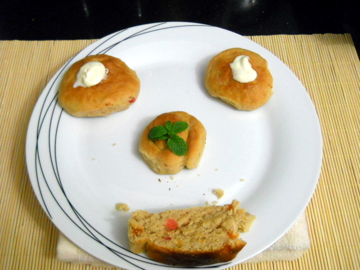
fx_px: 426
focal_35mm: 41
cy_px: 135
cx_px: 180
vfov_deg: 35.1
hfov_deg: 45.8
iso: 400
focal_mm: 6.72
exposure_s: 1/8
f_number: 3.1
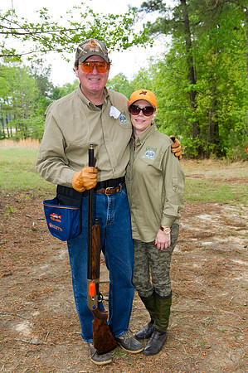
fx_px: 373
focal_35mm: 36
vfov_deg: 53.2
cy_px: 186
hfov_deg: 36.8
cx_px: 124
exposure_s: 1/250
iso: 400
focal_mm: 36
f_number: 6.3
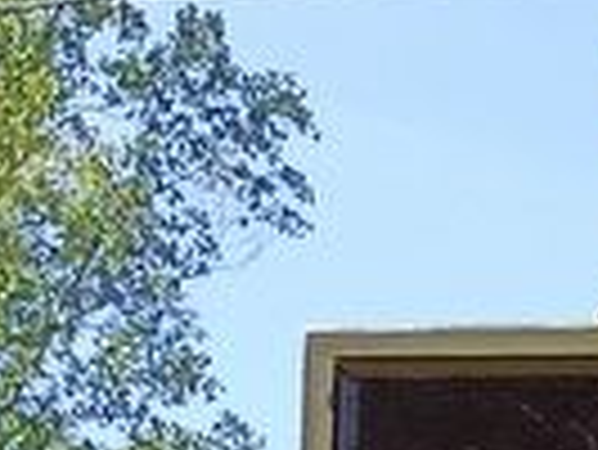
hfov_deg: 10.1
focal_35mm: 174
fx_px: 3009
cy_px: 1179
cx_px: 1385
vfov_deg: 7.8
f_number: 1.8
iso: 100
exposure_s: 1/391
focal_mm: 4.27
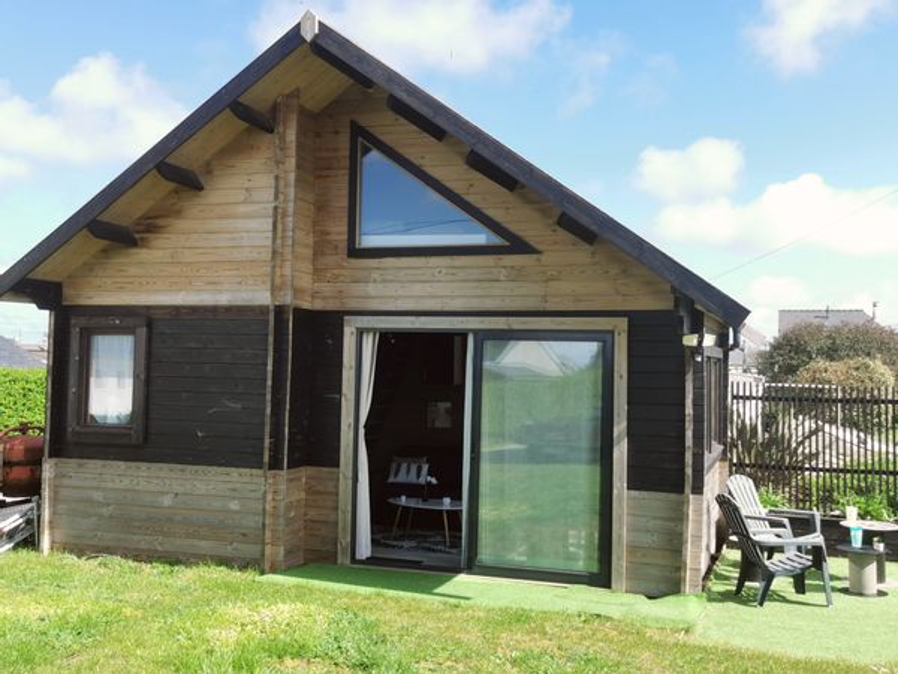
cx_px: 449
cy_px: 337
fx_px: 986
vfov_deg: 37.7
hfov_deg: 49.0
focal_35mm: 38
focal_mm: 5.56
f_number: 1.6
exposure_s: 1/1603
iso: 50
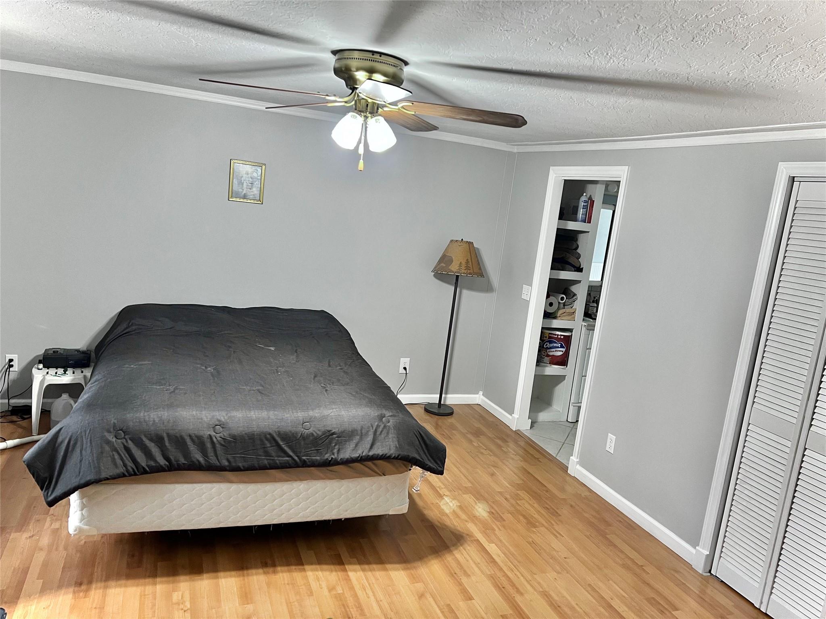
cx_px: 413
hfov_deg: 67.3
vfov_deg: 53.1
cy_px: 310
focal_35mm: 26
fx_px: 620
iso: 160
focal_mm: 5.7
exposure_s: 1/60
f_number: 1.5
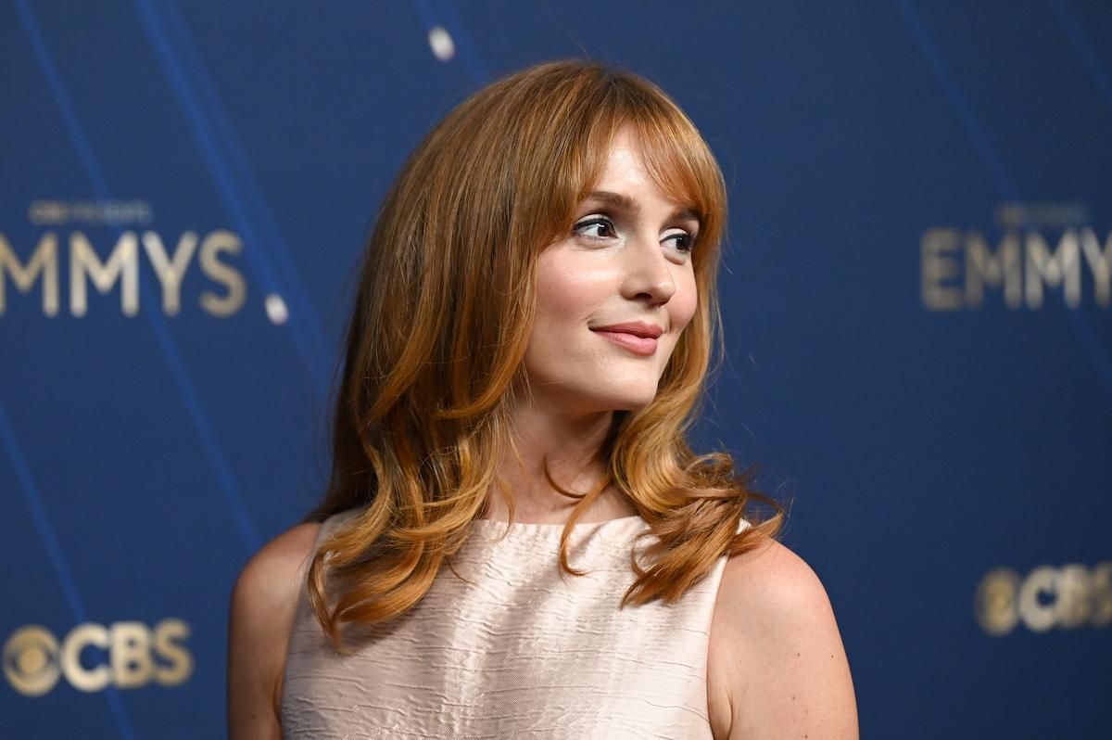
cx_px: 556
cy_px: 370
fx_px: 4475
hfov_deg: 14.2
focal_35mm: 145
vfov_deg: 9.4
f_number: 3.2
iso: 2500
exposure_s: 1/1000
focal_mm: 145
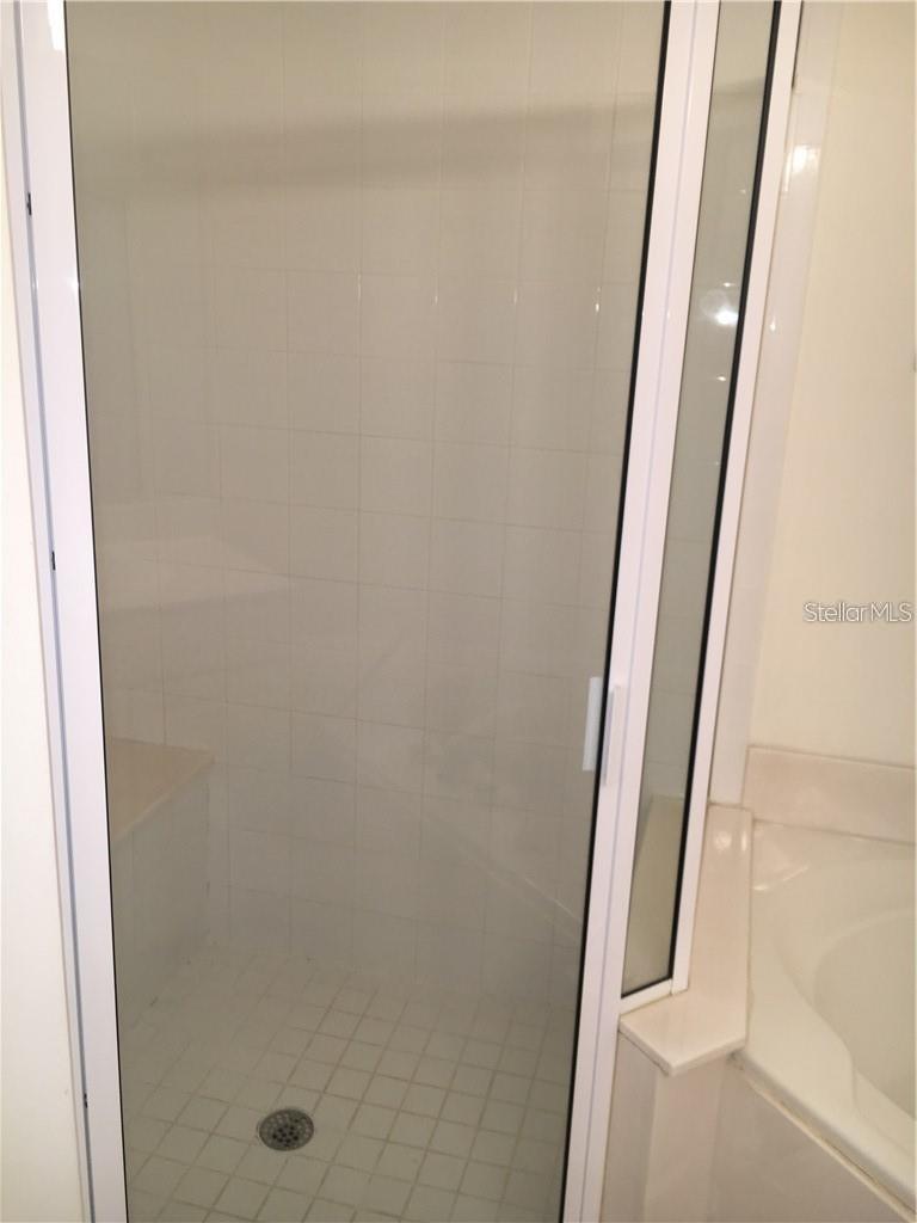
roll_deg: -2.3
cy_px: 612
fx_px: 1024
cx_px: 458
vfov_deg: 61.7
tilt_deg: -16.0
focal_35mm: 29
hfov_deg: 48.2
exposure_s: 1/30
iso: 32
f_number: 2.2
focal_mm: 4.15
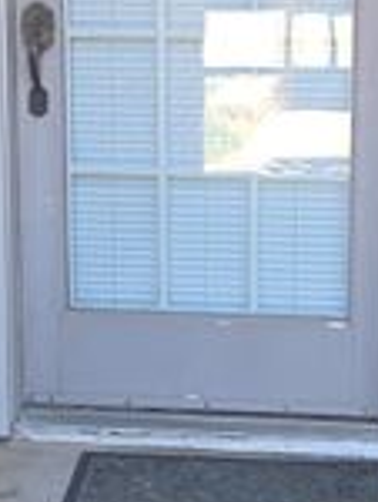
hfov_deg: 14.5
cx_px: 238
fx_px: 1481
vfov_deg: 19.2
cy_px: 172
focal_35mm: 102
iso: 40
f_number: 1.8
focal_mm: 5.4
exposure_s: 1/120
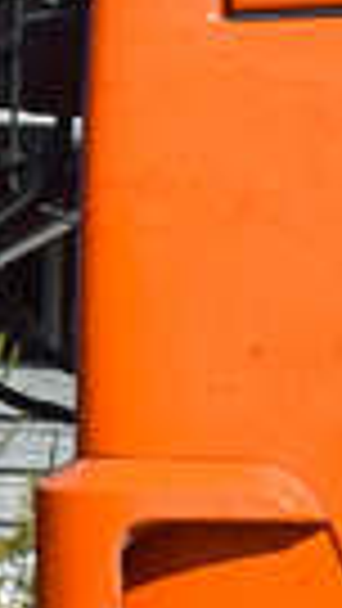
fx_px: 5397
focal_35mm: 335
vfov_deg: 6.4
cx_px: -2205
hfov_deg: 3.0
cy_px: 261
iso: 200
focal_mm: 24
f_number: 7.1
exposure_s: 1/1250
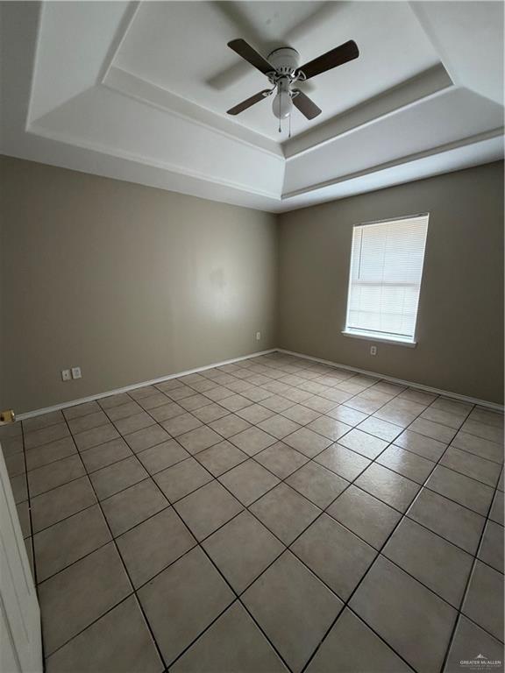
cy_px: 336
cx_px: 252
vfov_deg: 102.1
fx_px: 272
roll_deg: +0.3
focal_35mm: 14
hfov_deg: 85.7
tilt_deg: -10.6
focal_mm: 2.22
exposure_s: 1/121
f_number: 2.2
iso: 320
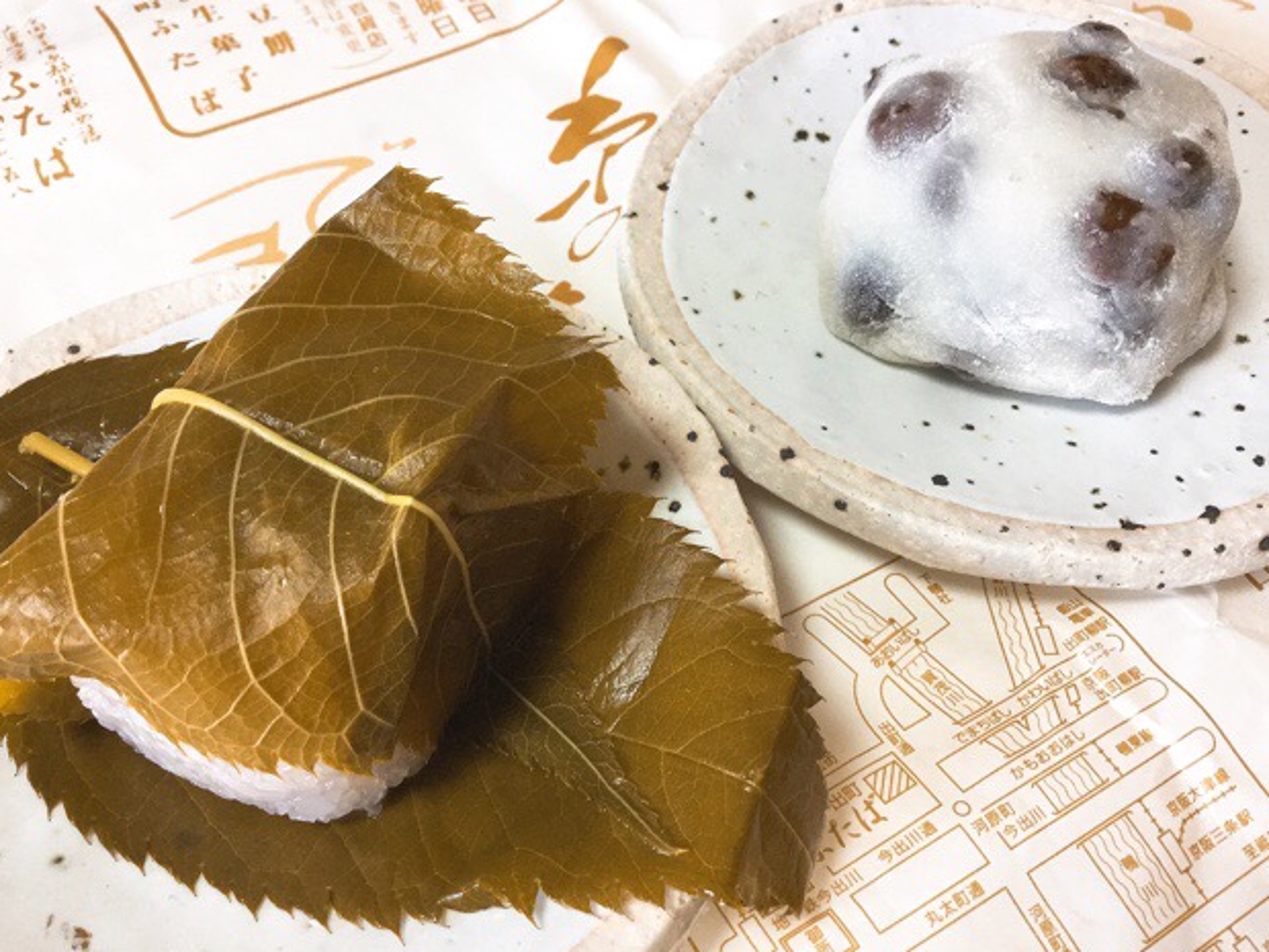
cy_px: 483
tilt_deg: -54.4
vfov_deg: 44.2
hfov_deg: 56.8
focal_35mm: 32
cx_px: 618
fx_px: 1173
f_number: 2.4
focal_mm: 3.3
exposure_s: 1/30
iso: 80
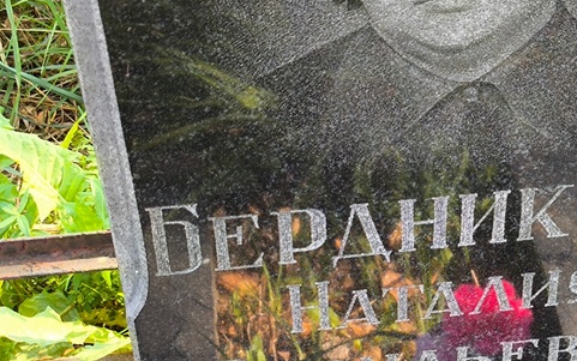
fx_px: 1384
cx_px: 441
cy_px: 258
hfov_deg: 23.3
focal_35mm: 88
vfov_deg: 14.8
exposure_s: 1/120
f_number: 1.7
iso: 80
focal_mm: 4.71
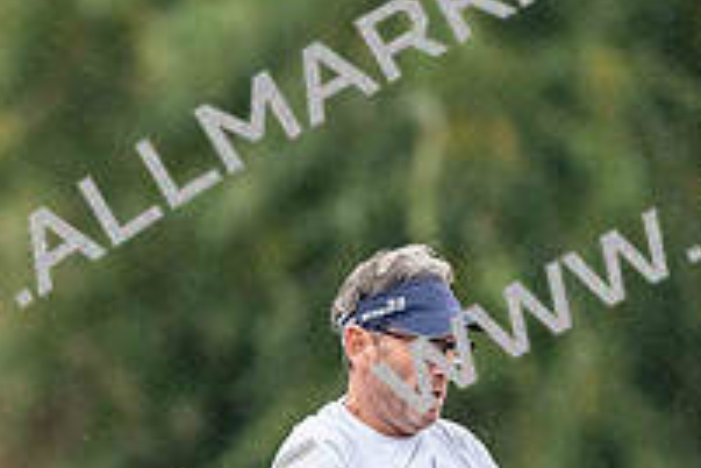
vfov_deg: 0.8
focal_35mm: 1731
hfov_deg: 1.2
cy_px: 473
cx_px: 119
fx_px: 33704
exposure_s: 1/2500
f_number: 4
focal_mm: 600
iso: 5600
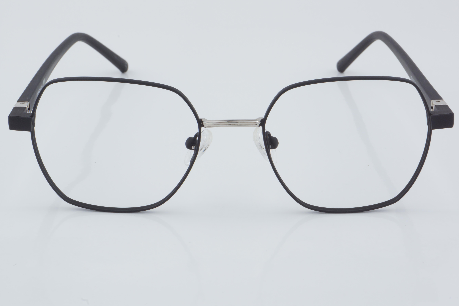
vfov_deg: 16.6
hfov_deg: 24.6
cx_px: 230
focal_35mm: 82
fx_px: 1052
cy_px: 153
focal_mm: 55
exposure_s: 1/4
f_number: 32
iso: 100
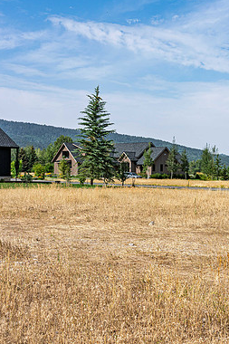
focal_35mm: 52
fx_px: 497
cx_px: 172
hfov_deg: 25.7
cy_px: 171
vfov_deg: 38.2
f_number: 9
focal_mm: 34
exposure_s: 1/800
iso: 200
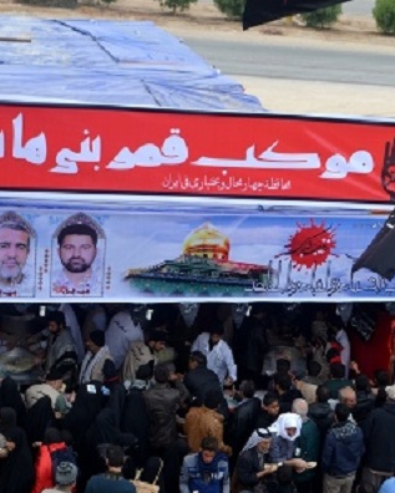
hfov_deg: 18.9
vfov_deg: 23.6
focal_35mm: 81
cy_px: 246
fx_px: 1183
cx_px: 243
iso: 200
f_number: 7.1
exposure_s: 1/200
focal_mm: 38
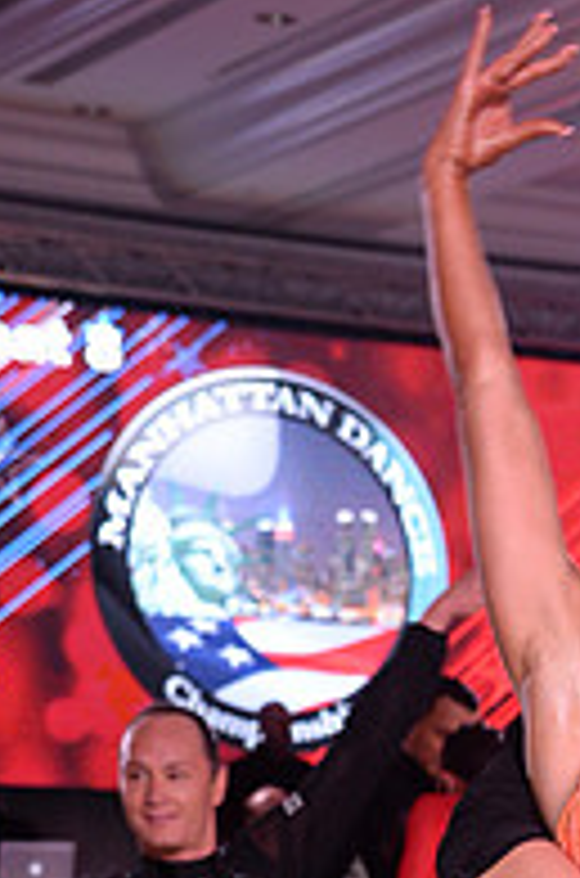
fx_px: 3766
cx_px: 848
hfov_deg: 8.6
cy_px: 1139
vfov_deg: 12.8
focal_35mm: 155
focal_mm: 52
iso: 2000
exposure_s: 1/250
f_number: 5.6
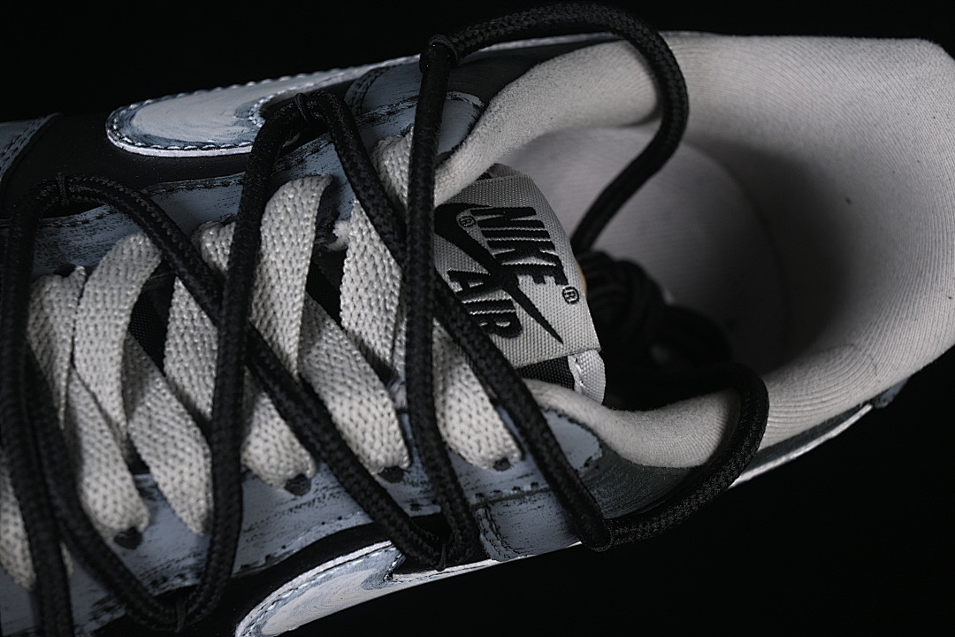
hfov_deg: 27.0
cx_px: 478
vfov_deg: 18.2
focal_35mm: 75
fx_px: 1989
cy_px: 318
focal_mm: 50
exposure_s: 1/60
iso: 160
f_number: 7.1
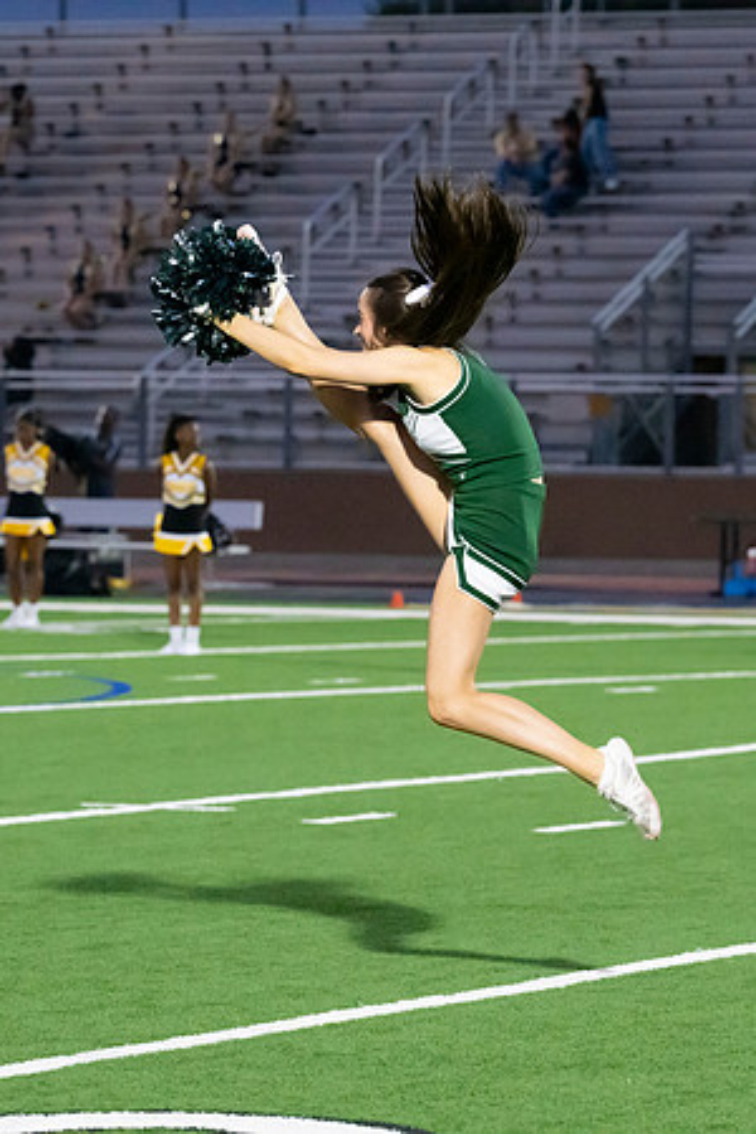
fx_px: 6851
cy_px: 567
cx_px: 494
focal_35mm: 218
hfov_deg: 6.3
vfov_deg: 9.5
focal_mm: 145
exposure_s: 1/1250
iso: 10000
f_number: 5.6
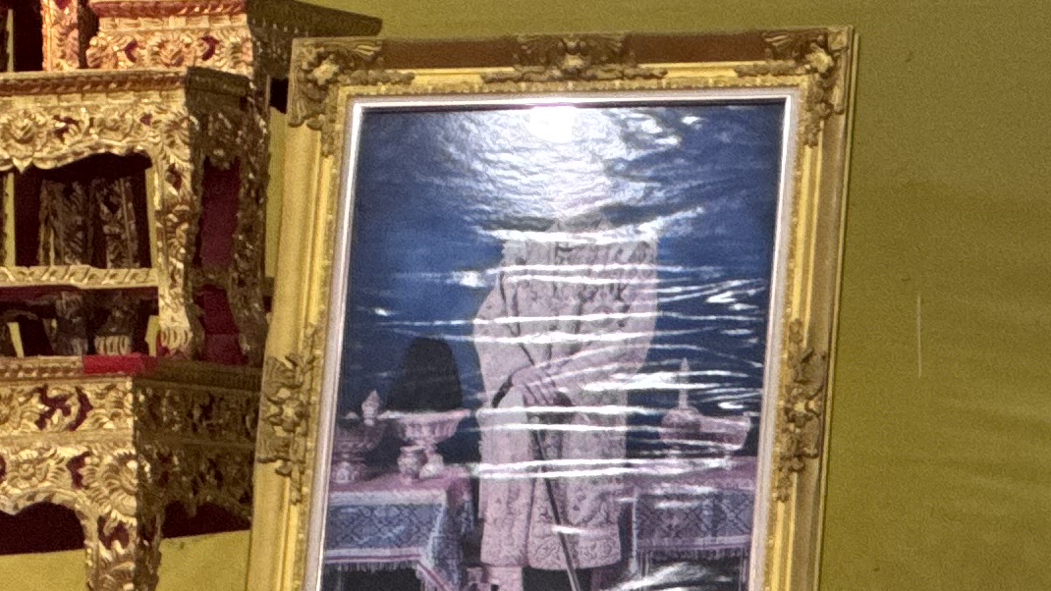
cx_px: 1622
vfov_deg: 3.8
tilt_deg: +2.0
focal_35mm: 316
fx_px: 8807
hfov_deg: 6.7
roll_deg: +0.9
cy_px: 660
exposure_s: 1/50
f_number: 2.8
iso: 160
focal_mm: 9
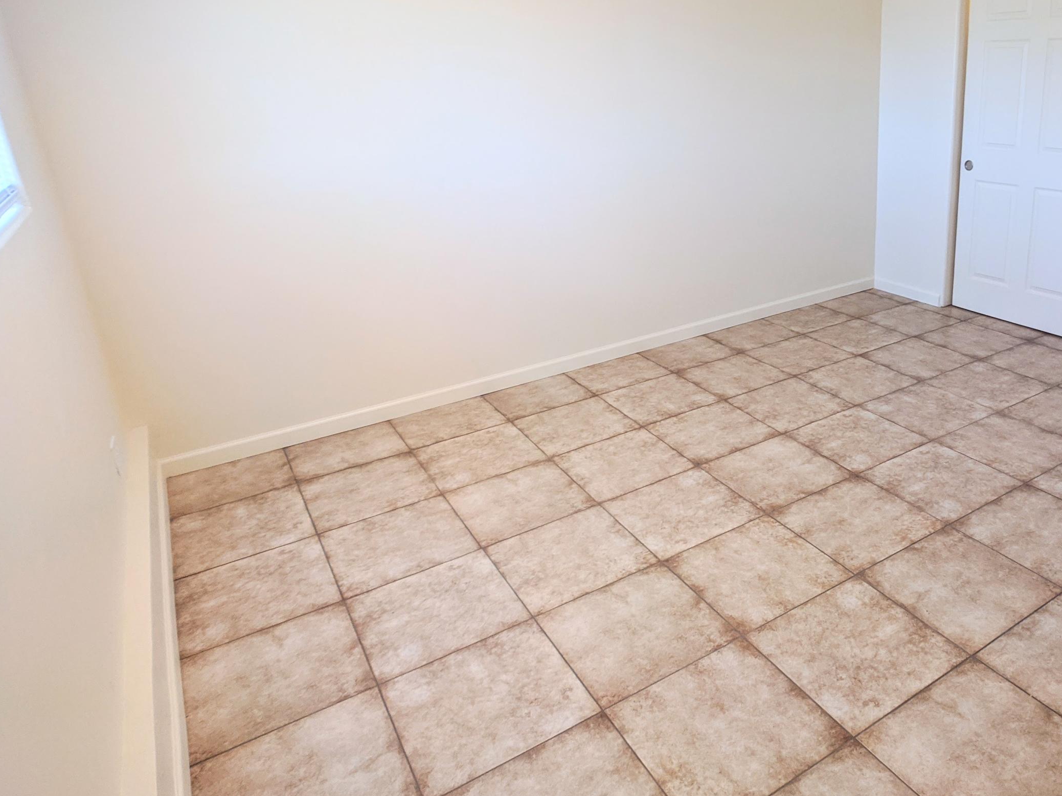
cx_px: 739
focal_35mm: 39
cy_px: 320
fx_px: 1197
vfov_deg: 36.7
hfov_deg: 46.8
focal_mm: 4.38
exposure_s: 1/60
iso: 79
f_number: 1.73
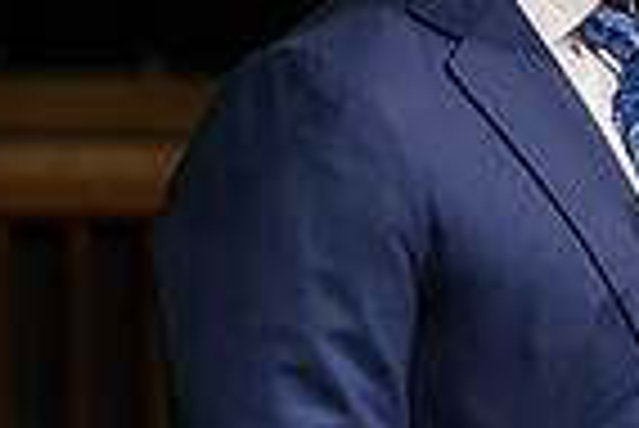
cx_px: 954
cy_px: 149
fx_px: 12295
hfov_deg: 3.0
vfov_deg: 2.0
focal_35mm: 692
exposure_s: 1/250
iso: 2000
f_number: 4
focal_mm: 170
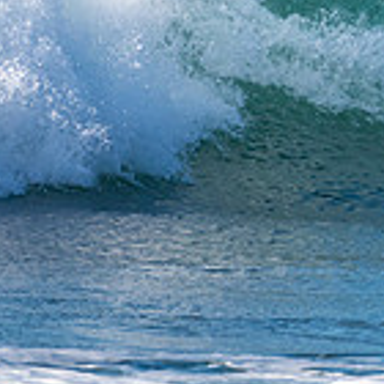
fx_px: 27009
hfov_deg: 0.8
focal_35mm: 2152
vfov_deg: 0.8
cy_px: 28
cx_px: 537
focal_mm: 500
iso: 250
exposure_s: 1/2000
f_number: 5.6
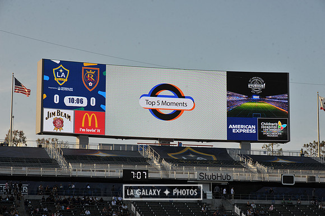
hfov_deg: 19.5
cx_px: 162
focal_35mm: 105
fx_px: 947
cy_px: 108
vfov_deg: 13.0
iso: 400
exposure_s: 1/500
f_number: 11
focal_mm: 105
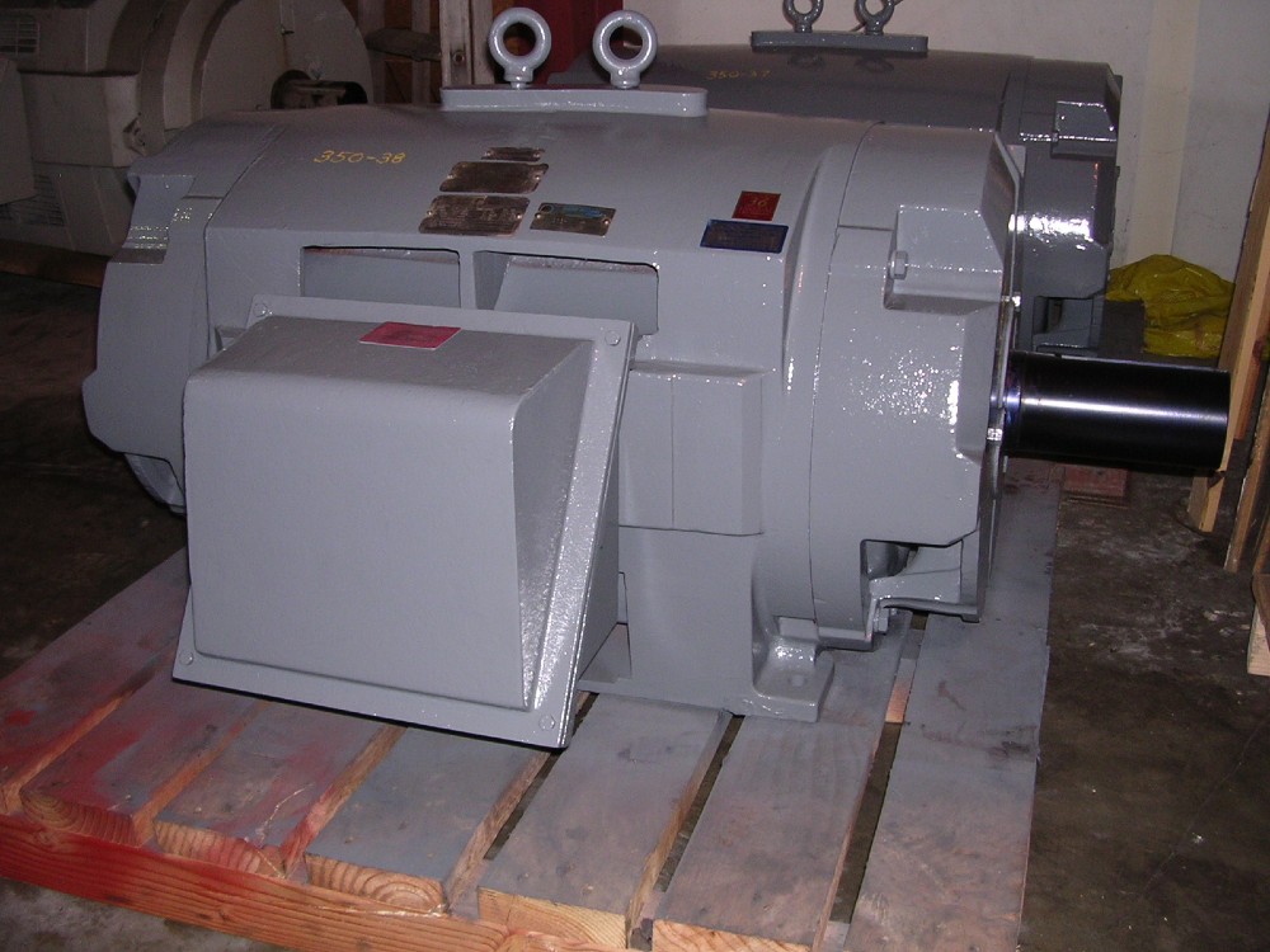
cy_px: 476
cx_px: 635
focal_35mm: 38
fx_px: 1394
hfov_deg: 49.0
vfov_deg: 37.7
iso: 168
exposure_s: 1/60.1
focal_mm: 5.8
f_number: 2.8
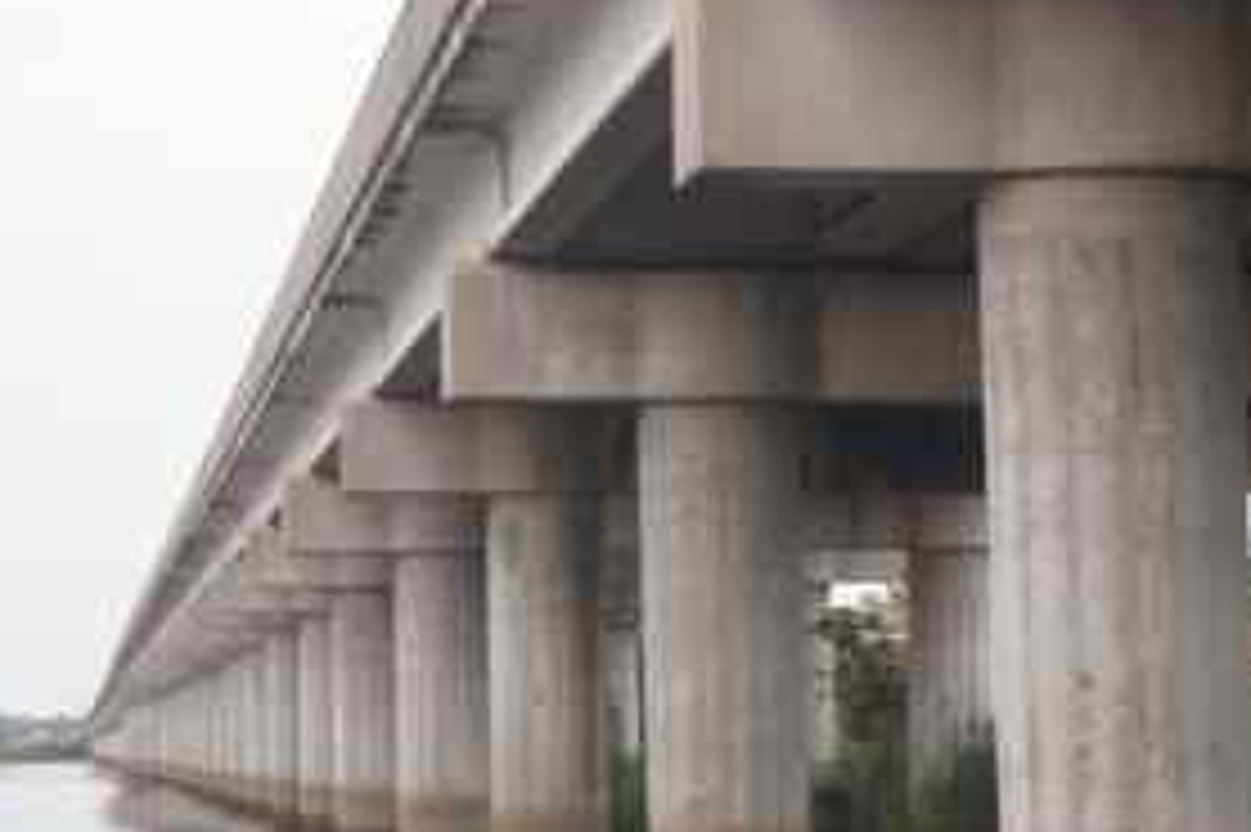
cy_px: 645
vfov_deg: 7.1
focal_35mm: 192
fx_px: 6668
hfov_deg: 10.7
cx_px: 1094
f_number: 4.5
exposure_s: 1/100
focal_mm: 16.9
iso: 80
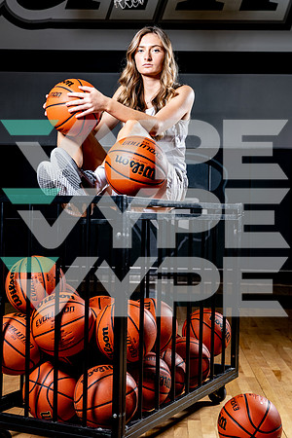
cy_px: 219
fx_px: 706
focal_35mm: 58
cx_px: 146
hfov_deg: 23.4
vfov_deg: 34.5
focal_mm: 58
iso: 250
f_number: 5.6
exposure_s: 1/125
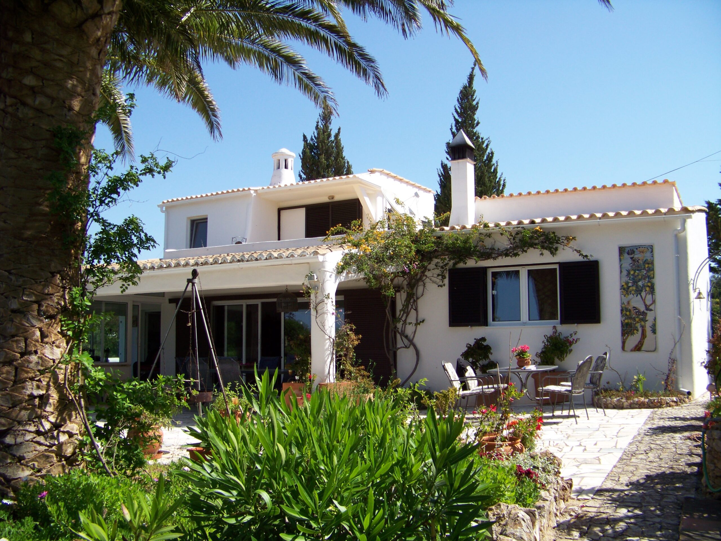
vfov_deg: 39.7
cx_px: 360
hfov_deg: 51.4
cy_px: 270
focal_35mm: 36
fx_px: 750
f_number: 2.8
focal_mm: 5.85
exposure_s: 1/1000
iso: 66
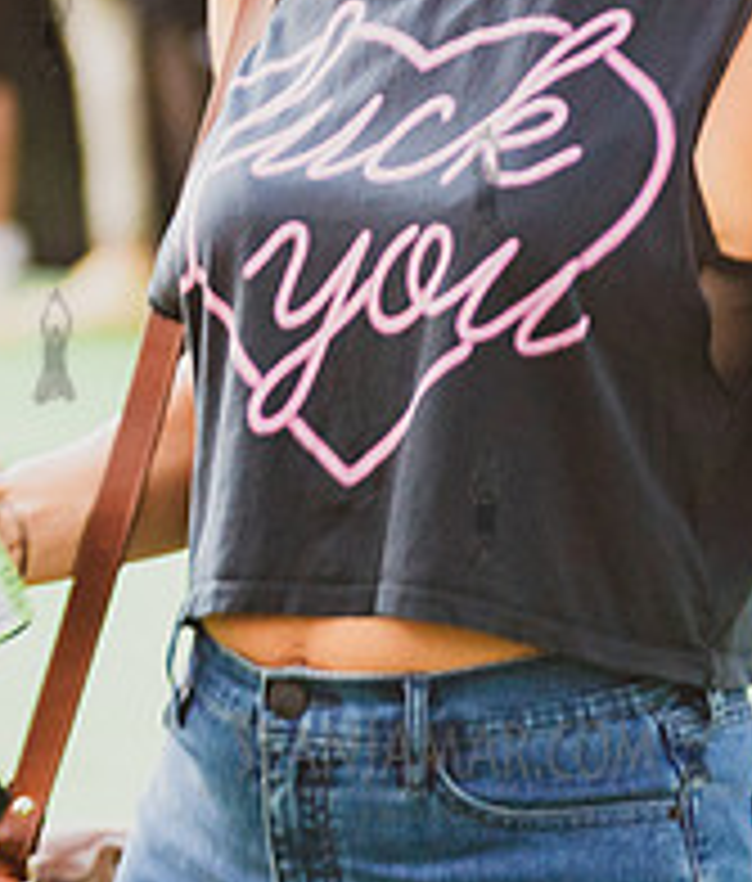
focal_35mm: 341
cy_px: 184
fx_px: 9138
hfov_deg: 4.7
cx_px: 503
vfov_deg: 5.5
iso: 3200
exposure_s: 1/20
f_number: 4
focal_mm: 100
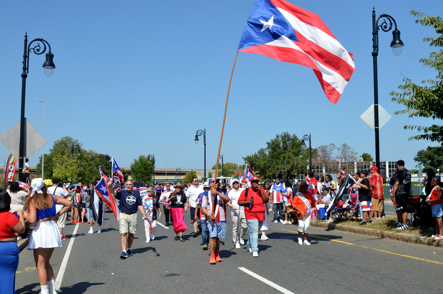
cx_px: 222
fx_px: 442
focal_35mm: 36
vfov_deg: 36.7
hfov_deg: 53.2
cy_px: 147
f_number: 8
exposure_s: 1/4000
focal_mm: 24
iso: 1250
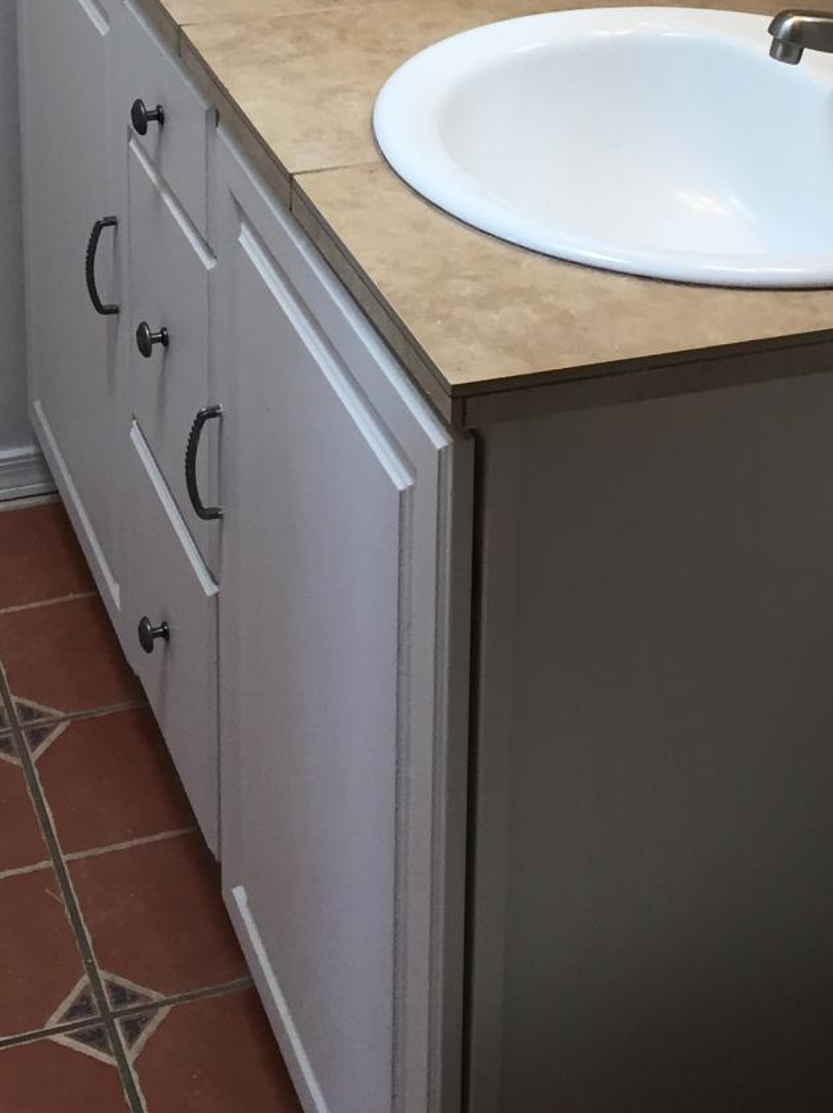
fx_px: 2216
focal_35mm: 69
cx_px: 251
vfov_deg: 25.5
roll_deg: -0.1
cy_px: -196
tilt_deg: -12.9
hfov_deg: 21.2
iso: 32
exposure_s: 1/40
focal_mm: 4.15
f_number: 2.2
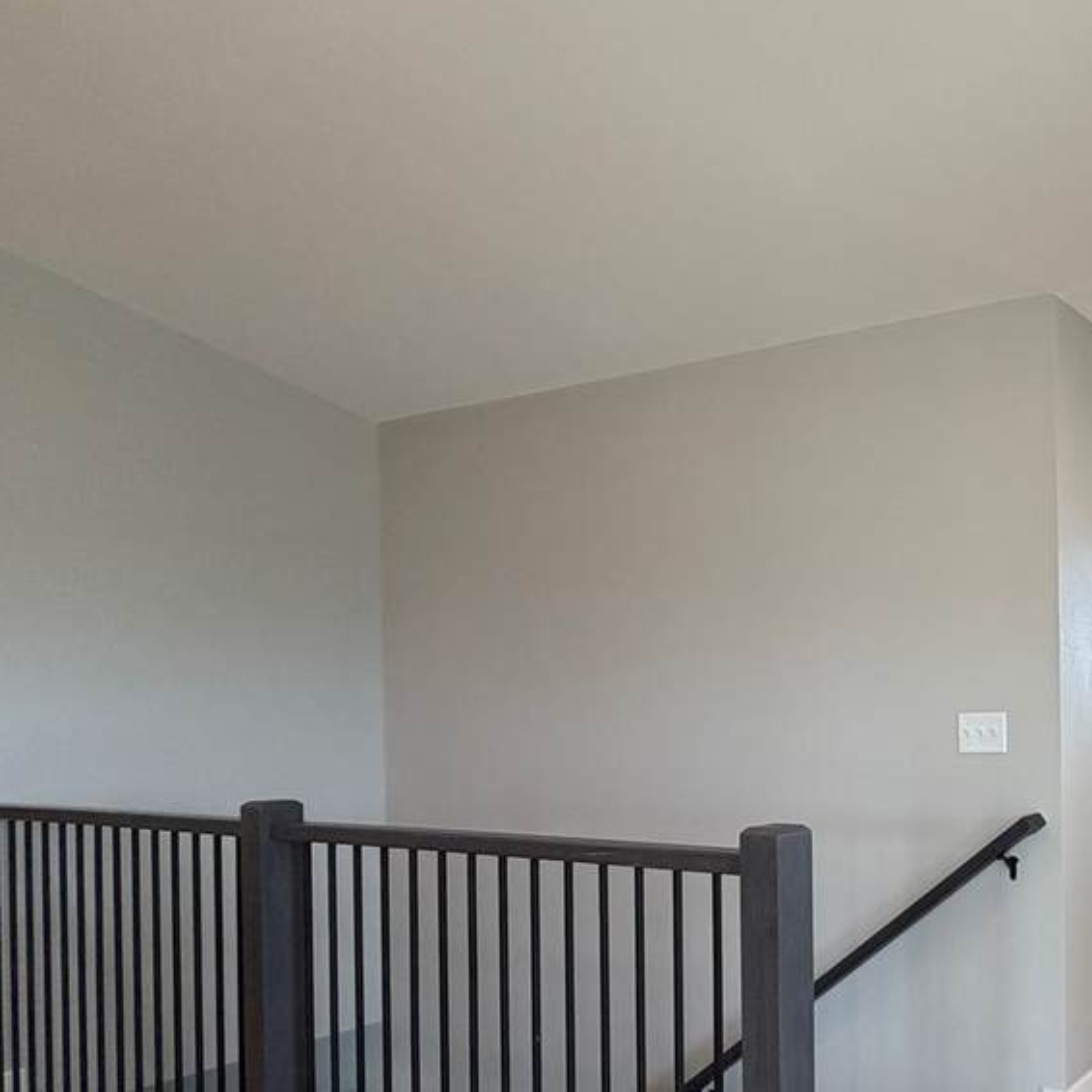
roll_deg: +0.6
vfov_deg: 56.2
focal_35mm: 28
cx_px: 1136
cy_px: 722
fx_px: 999
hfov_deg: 46.1
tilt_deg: -1.4
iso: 160
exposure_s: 1/120
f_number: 2.2
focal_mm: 2.22
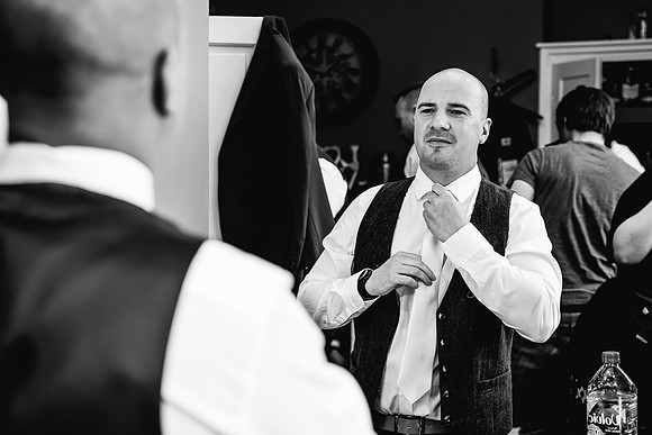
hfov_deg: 29.4
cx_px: 359
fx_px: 1242
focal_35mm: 69
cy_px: 196
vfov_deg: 19.9
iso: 640
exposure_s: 1/160
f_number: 4
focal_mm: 61
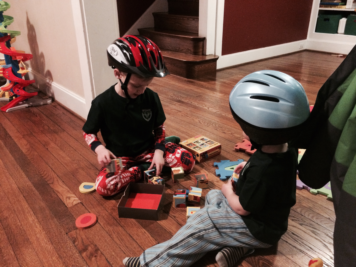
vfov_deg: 48.2
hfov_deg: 61.7
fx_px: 298
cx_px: 178
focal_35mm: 29
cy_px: 134
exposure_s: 1/15
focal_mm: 4.15
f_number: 2.2
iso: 400
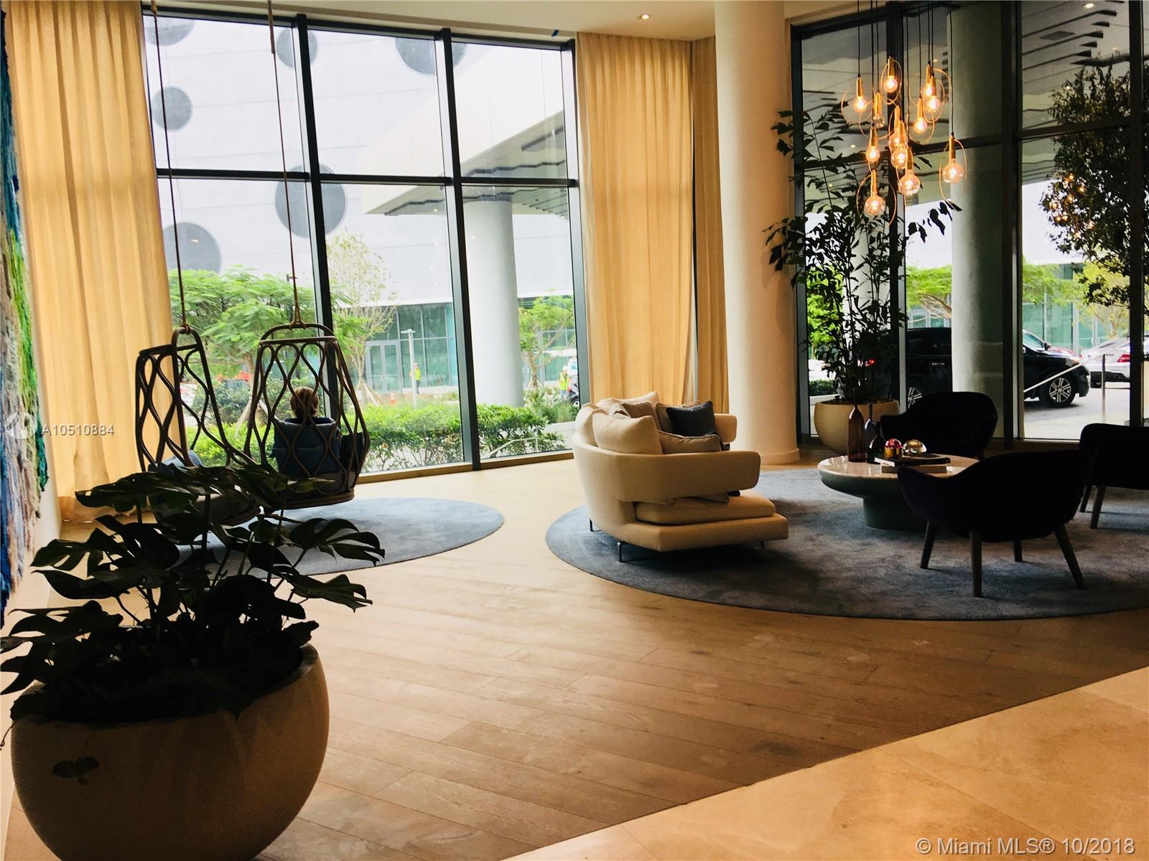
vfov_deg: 48.2
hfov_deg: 61.7
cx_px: 574
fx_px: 963
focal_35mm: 29
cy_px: 430
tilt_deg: -5.4
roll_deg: +2.0
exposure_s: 1/60
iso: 25
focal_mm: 4.15
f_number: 2.2
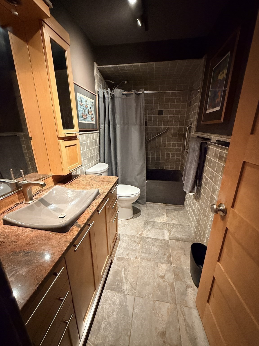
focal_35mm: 14
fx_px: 140
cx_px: 130
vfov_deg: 102.1
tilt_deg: -18.3
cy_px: 173
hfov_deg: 85.7
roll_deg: +0.3
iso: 1000
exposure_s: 1/40
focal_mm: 2.22
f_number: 2.2
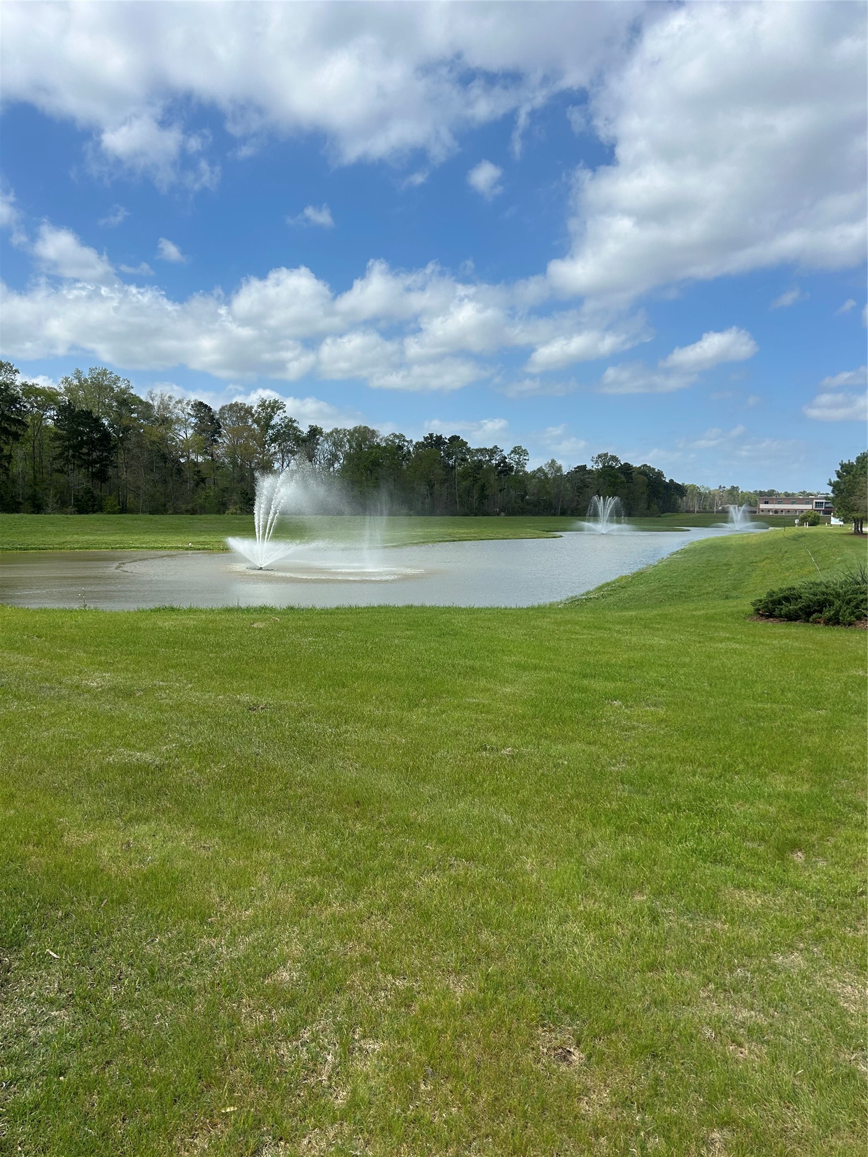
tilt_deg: -4.5
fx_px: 869
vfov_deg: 67.3
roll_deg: -0.4
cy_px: 578
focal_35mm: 26
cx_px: 434
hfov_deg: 53.1
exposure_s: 1/5319
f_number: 1.5
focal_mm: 5.7
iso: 50
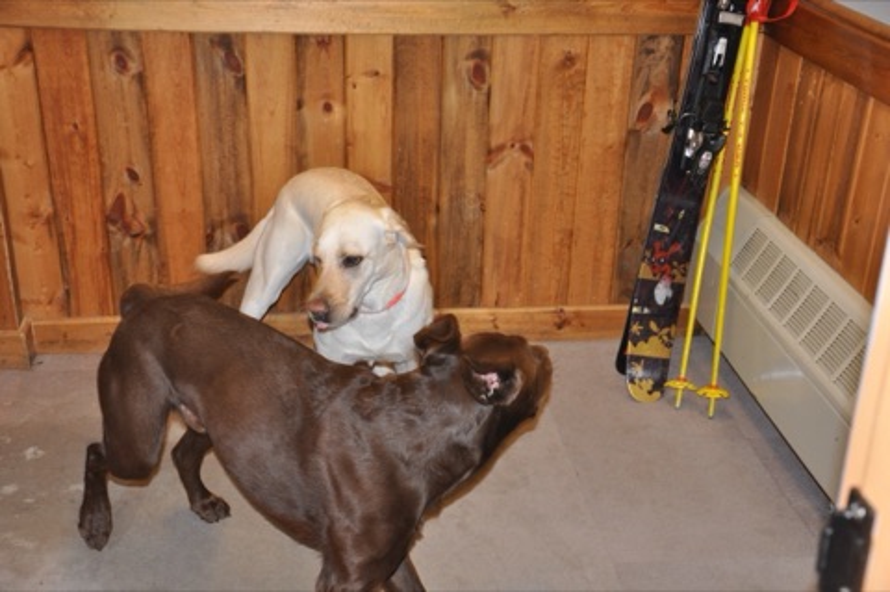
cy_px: 296
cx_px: 445
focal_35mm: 48
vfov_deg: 28.0
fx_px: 1185
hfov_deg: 41.2
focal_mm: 32
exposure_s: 1/60
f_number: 4.2
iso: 800
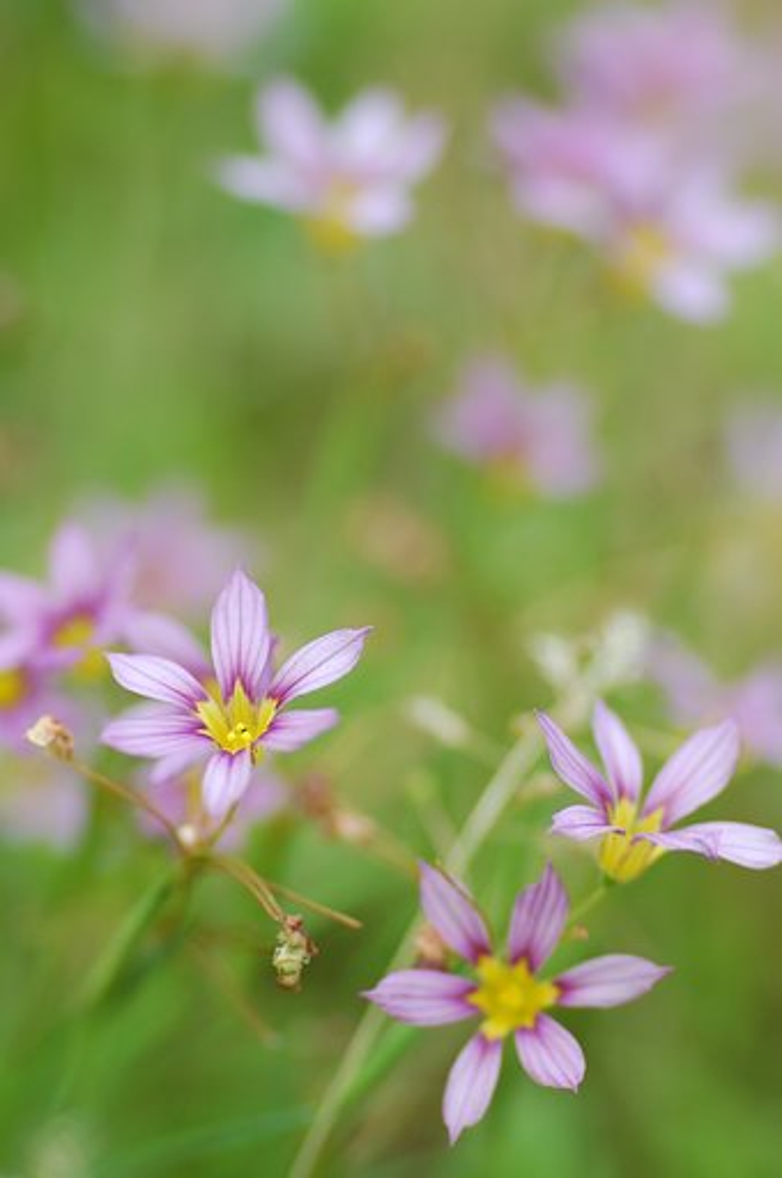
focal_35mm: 135
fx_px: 4410
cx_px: 391
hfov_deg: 10.1
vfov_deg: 15.2
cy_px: 589
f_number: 3.8
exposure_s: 1/1000
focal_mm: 90
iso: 200
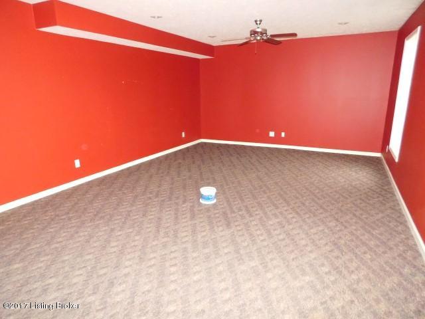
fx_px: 282
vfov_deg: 58.9
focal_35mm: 23
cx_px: 212
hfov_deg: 73.9
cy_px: 160
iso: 1400
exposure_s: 1/30
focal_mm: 4
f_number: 3
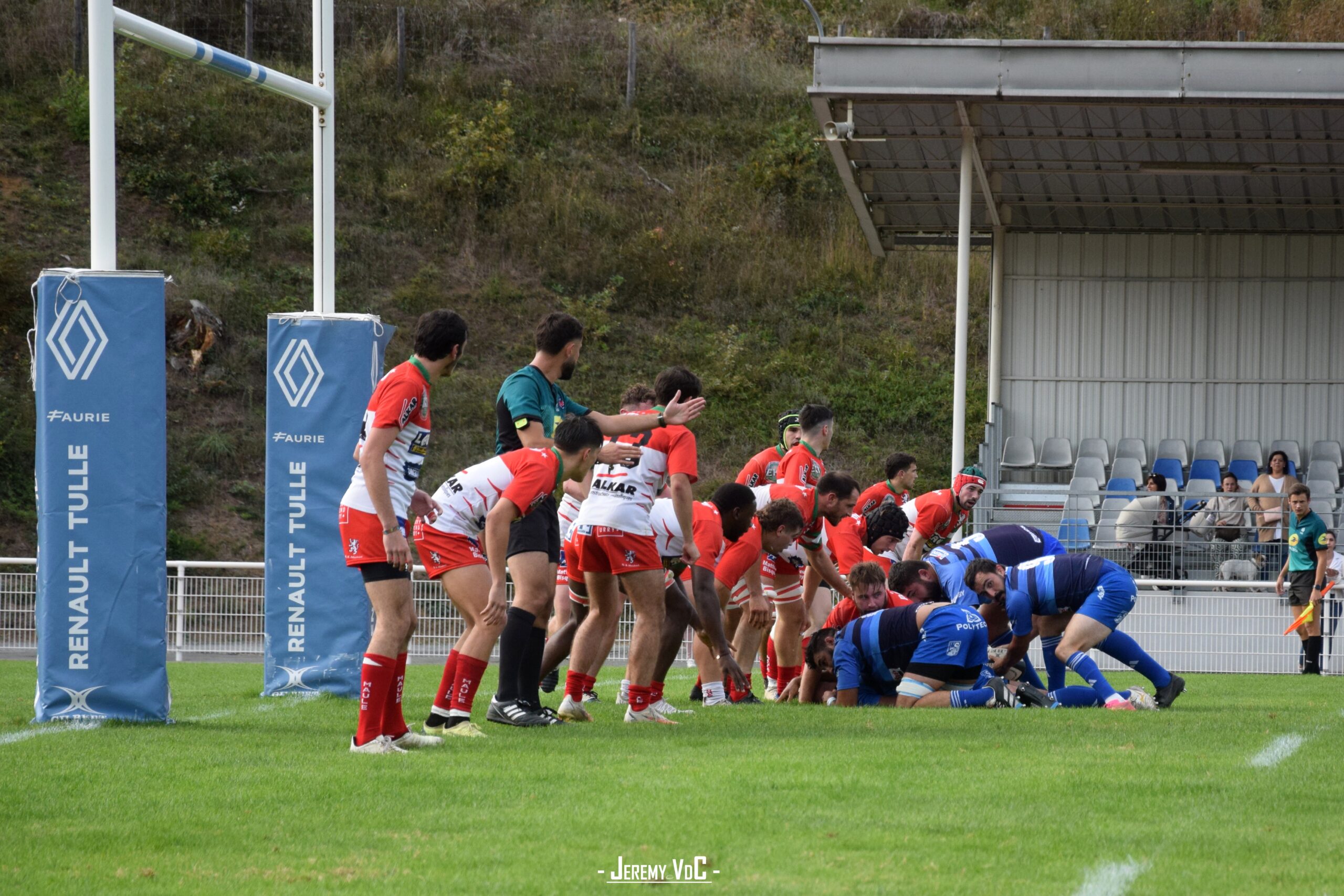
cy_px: 448
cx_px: 672
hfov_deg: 13.0
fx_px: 5880
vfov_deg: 8.7
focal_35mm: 158
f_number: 5.6
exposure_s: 1/800
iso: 800
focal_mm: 105
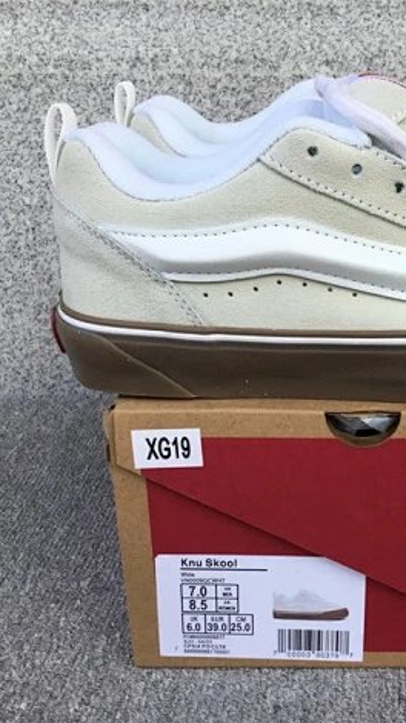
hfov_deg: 25.1
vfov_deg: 44.6
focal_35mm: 46
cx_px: 375
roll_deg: +0.2
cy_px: 355
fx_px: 881
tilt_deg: -18.7
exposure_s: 1/113
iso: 25
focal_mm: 3.3
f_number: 2.4
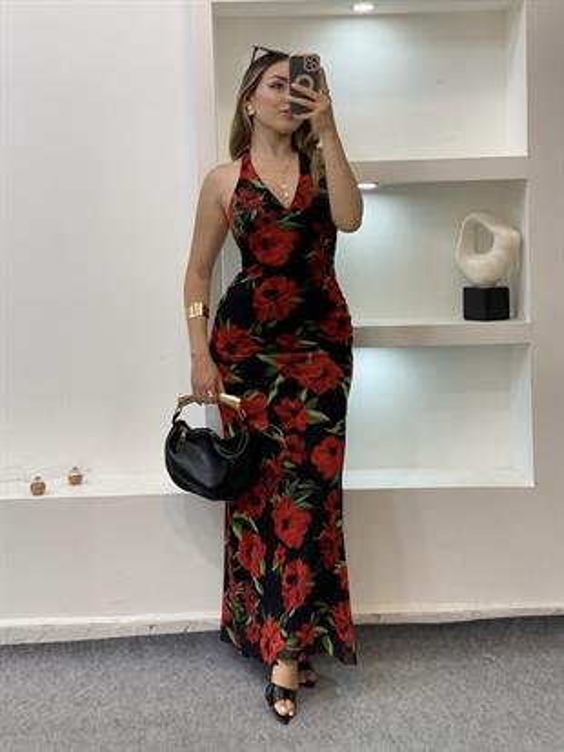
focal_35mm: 52
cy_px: 376
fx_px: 1129
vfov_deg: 36.8
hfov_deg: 28.0
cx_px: 282
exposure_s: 1/100
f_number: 2
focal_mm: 6
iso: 80
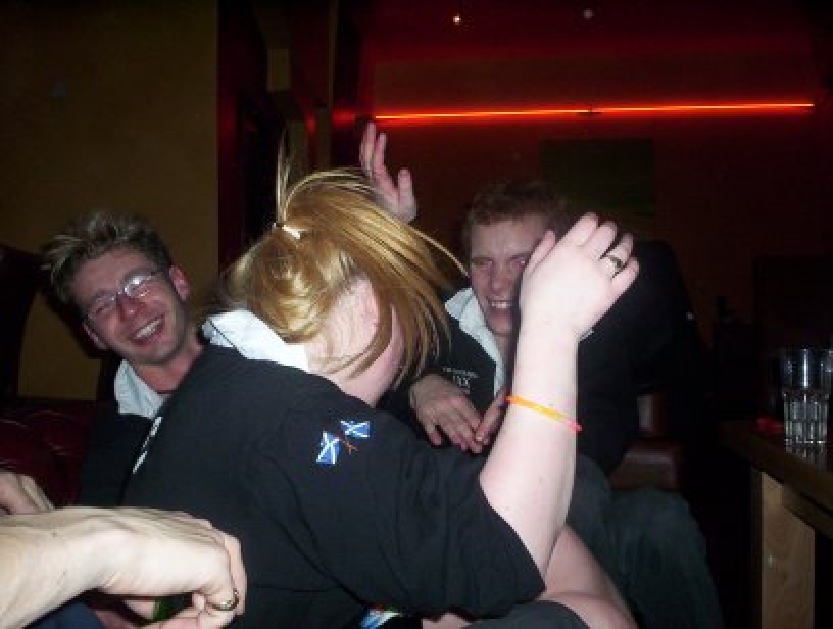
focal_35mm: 38
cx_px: 416
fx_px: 917
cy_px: 314
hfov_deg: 48.9
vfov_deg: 37.9
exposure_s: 1/60
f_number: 4.5
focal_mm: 4.99
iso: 140
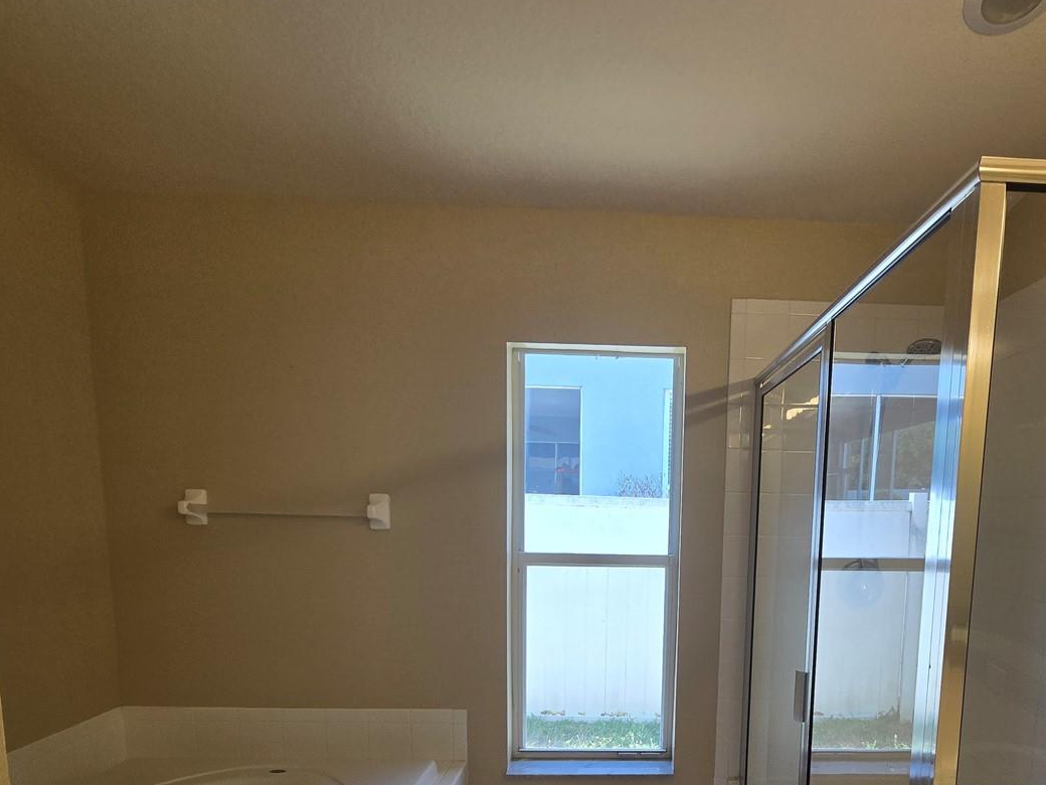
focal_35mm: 20
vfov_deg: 62.1
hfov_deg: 79.9
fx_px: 604
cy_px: 591
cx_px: 667
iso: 50
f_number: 2.2
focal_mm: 2.2
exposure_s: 1/159
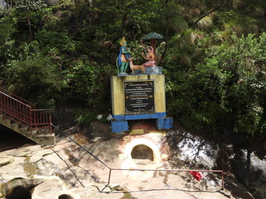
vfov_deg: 36.0
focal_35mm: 40
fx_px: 307
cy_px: 100
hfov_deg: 46.8
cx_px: 133
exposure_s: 1/500
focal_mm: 7.2
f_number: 3.8
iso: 100
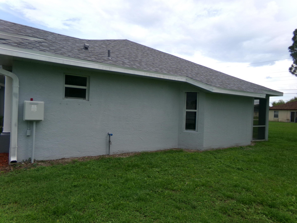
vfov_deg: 56.8
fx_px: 206
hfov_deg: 71.6
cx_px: 148
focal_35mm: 24
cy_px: 112
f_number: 11.07
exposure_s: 1/45
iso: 100
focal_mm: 4.3
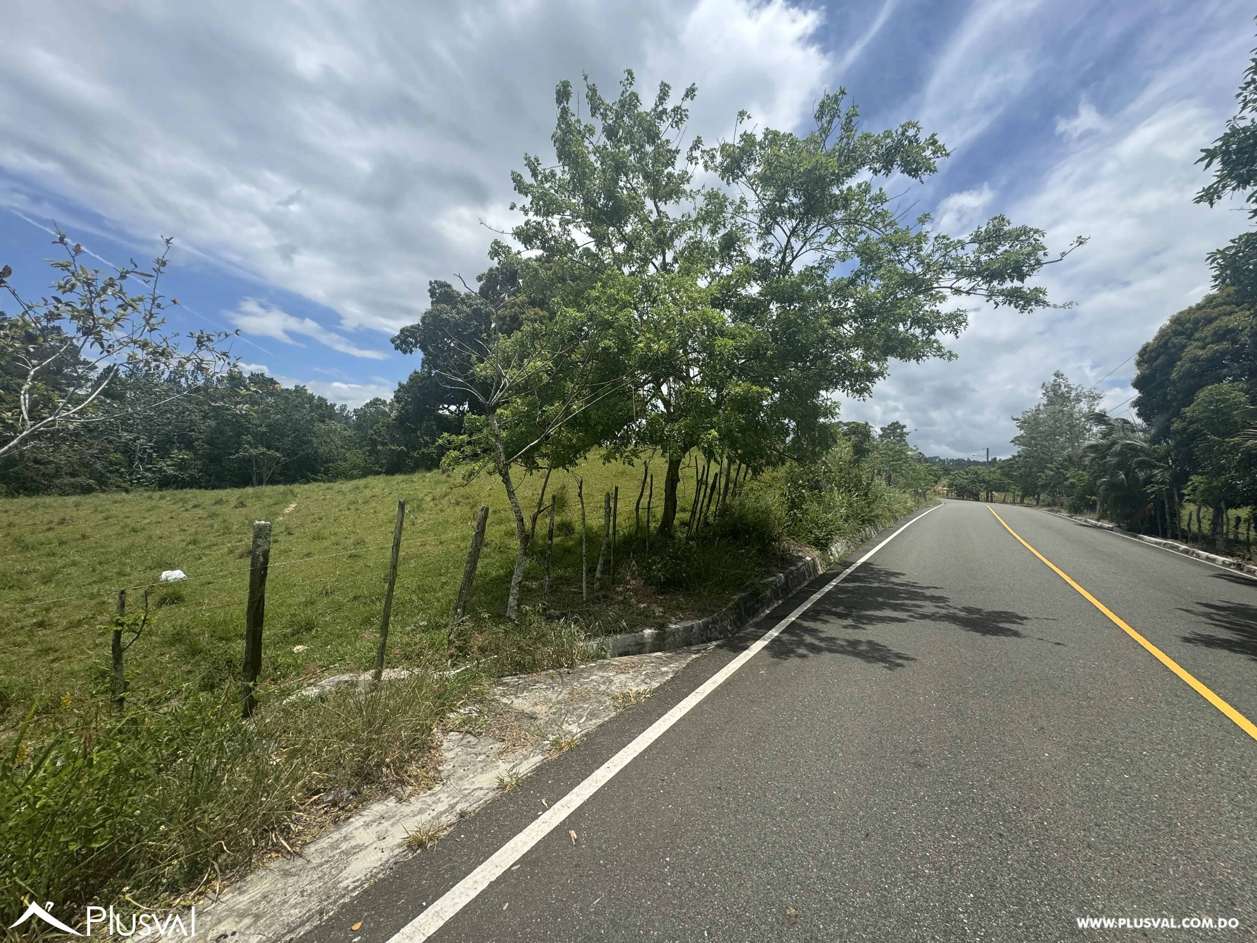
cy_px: 472
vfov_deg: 85.7
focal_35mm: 14
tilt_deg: +2.9
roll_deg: -2.3
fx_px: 508
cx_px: 628
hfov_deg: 102.1
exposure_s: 1/1637
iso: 50
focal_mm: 2.22
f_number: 2.2
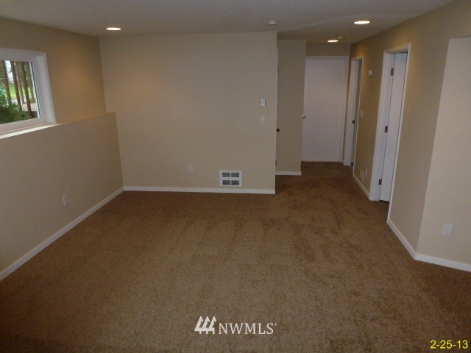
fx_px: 327
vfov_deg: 56.8
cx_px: 236
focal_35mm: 24
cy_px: 176
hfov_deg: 71.6
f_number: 3.3
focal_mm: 4.3
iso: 200
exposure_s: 1/60
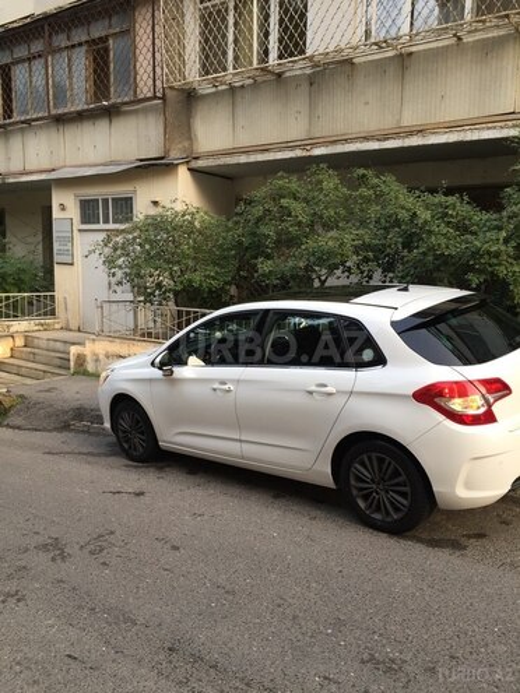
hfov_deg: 48.2
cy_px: 346
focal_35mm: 29
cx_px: 260
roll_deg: -2.0
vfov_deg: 61.7
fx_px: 581
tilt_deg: -7.0
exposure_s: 1/50
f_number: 2.2
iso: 32
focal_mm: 4.15
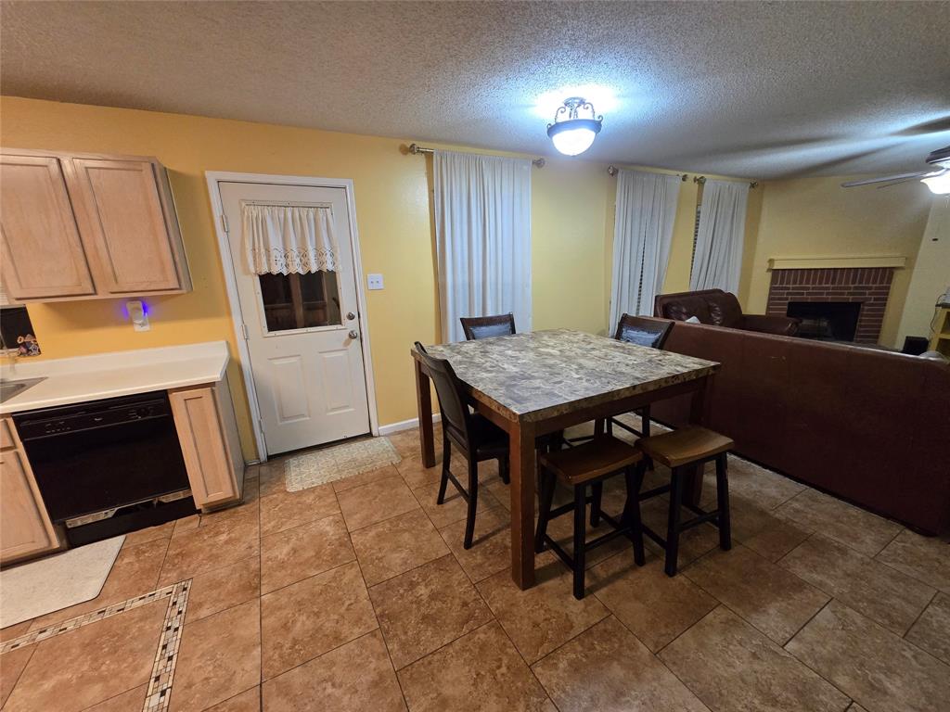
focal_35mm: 13
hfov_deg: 106.2
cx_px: 475
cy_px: 356
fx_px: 357
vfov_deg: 89.9
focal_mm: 2.2
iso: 500
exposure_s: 1/60
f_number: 2.2
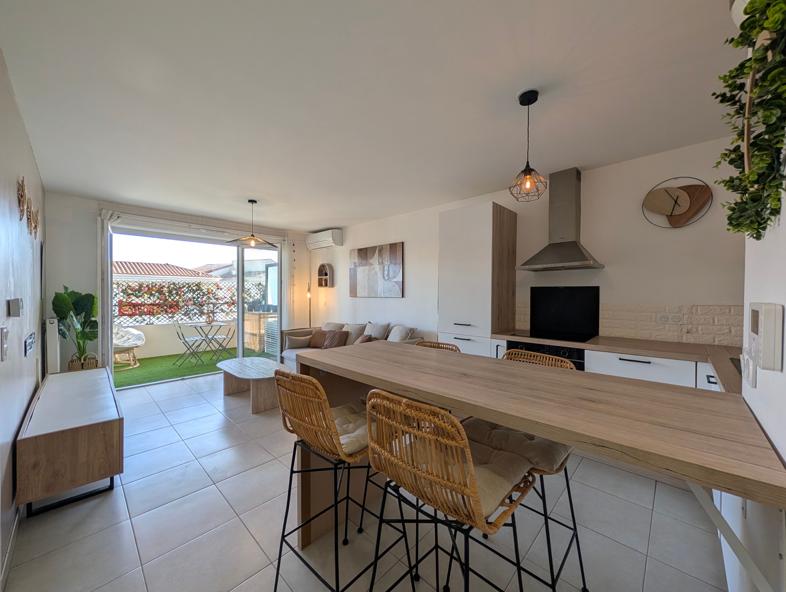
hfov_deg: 110.5
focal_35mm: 12
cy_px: 296
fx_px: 273
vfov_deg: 94.6
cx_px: 393
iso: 47
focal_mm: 2.02
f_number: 1.7
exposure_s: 1/440
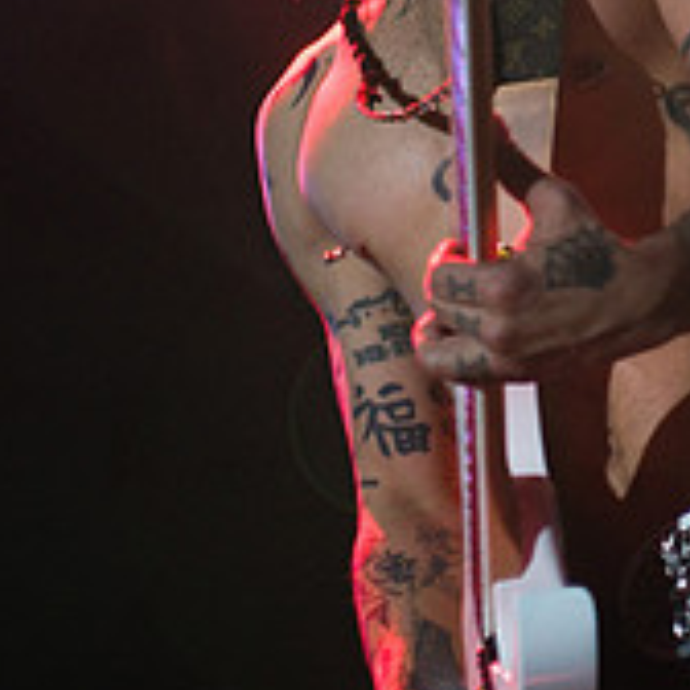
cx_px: 528
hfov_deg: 8.3
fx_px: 4758
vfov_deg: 8.3
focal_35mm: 211
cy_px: 66
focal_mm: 62
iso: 800
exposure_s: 1/250
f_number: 3.2
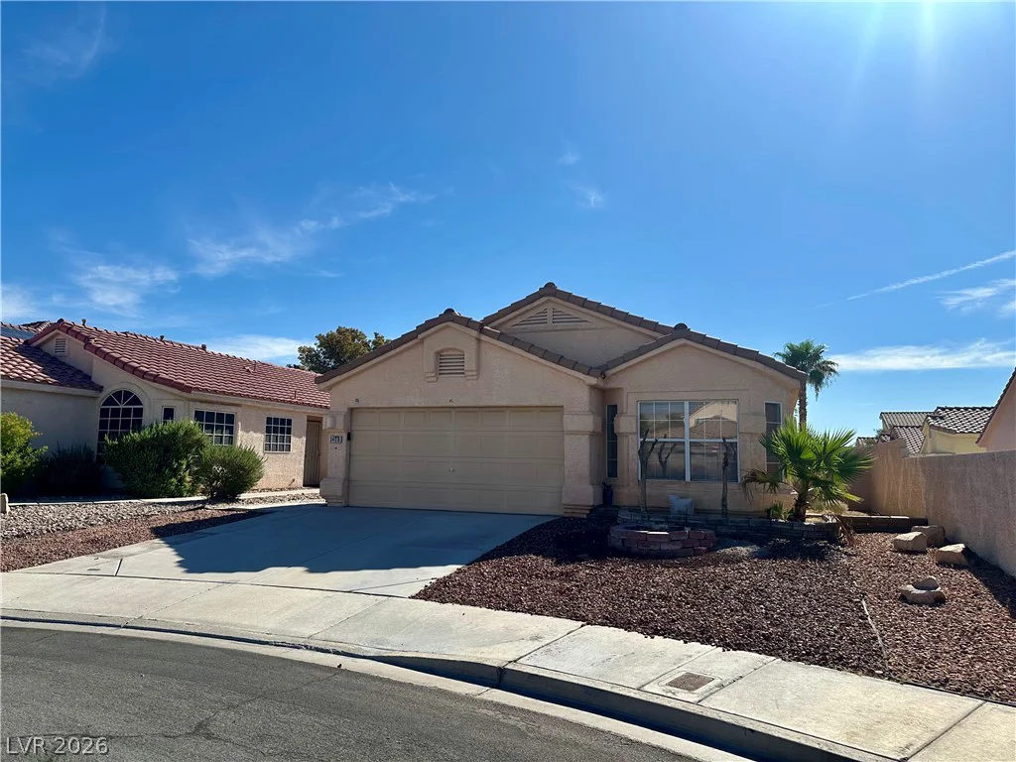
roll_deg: -0.7
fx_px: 704
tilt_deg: +3.7
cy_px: 381
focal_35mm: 24
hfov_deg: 71.6
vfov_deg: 56.8
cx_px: 508
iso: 80
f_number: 1.78
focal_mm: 6.86
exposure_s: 1/8197
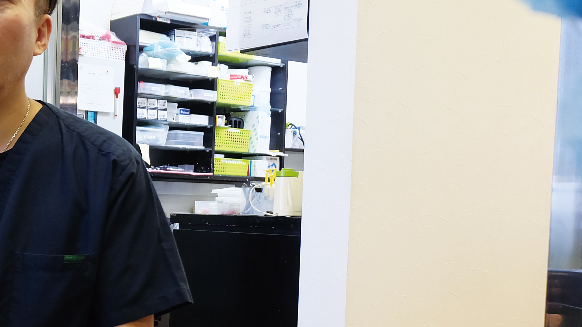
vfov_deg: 21.7
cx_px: -52
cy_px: 236
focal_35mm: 55
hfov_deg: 33.3
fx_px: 849
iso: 640
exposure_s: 1/30
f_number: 4
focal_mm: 16
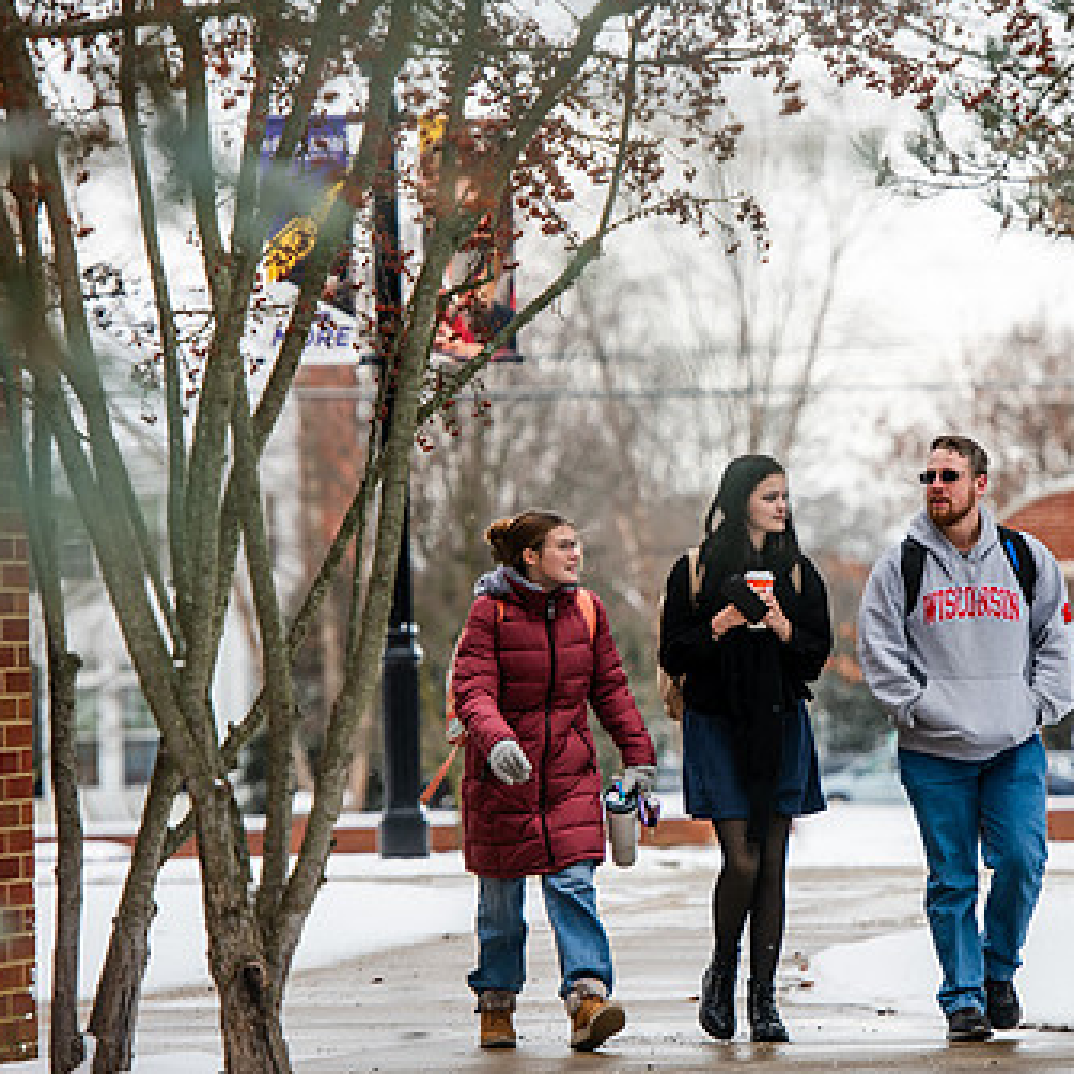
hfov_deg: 7.2
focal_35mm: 243
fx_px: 8530
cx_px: 728
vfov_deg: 7.2
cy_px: 524
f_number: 4
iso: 160
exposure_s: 1/500
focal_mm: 165
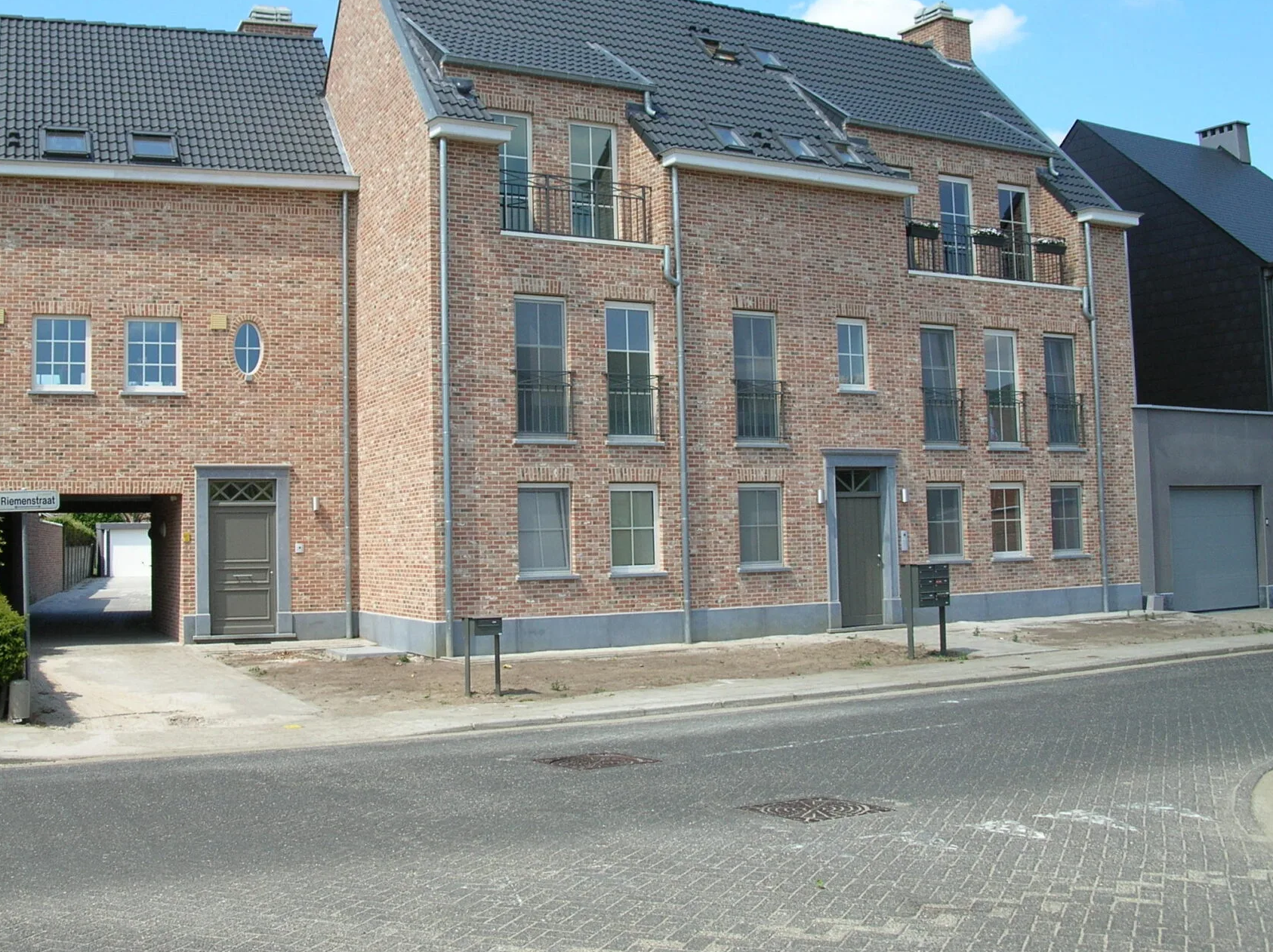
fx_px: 1507
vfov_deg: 35.0
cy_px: 413
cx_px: 551
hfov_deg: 45.7
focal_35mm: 41
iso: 50
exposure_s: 1/370
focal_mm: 6
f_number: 3.7
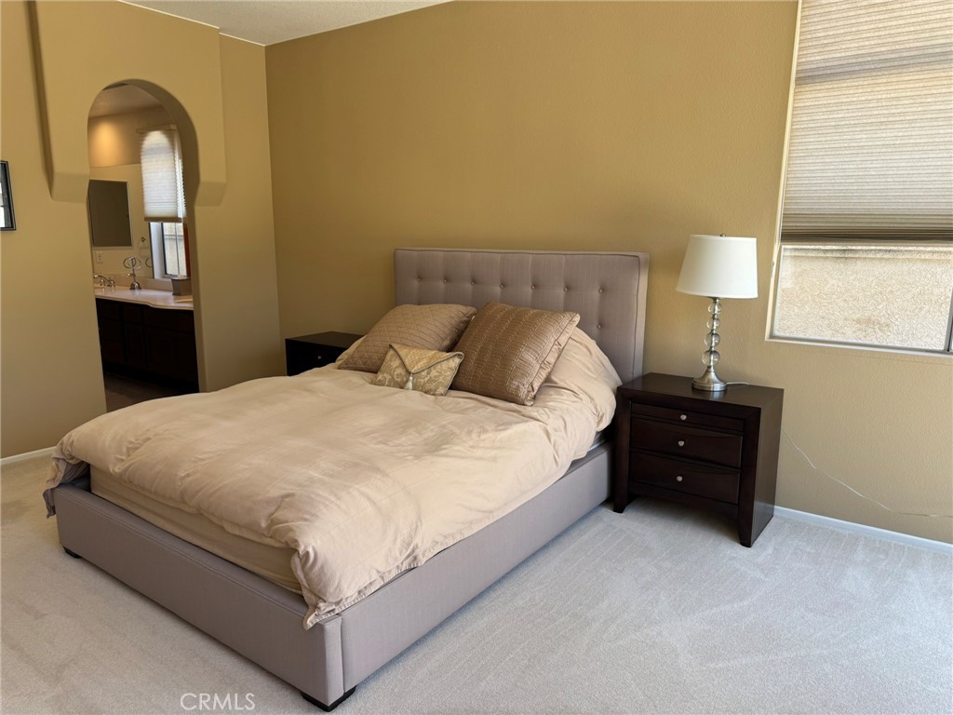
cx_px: 476
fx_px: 661
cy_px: 358
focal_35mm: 24
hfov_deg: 71.6
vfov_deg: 56.8
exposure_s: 1/252
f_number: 1.78
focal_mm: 6.76
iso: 64
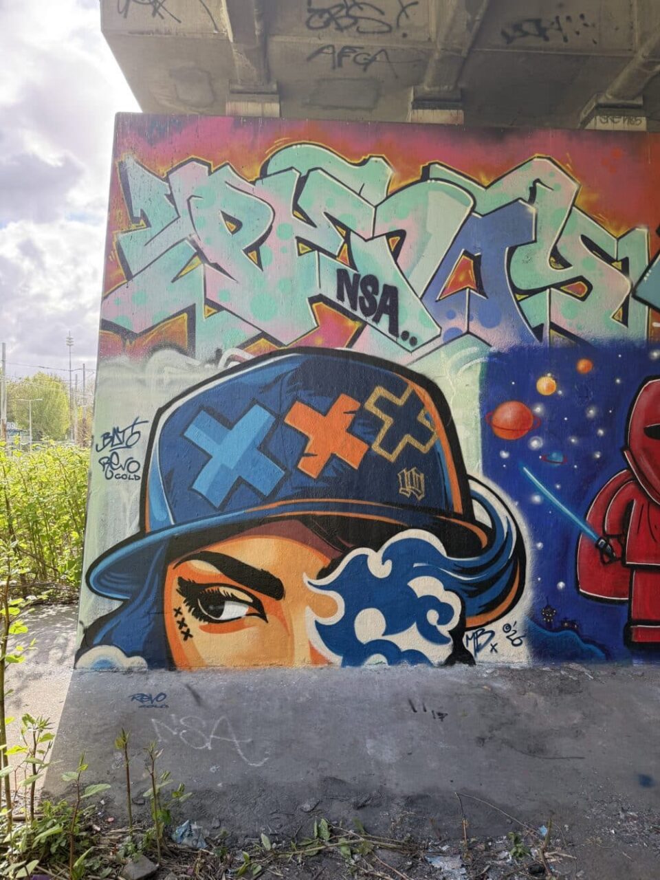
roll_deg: -0.9
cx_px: 330
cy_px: 440
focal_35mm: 24
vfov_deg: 71.6
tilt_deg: +0.3
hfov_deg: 56.8
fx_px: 610
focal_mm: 6.76
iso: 100
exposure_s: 1/660
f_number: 1.78
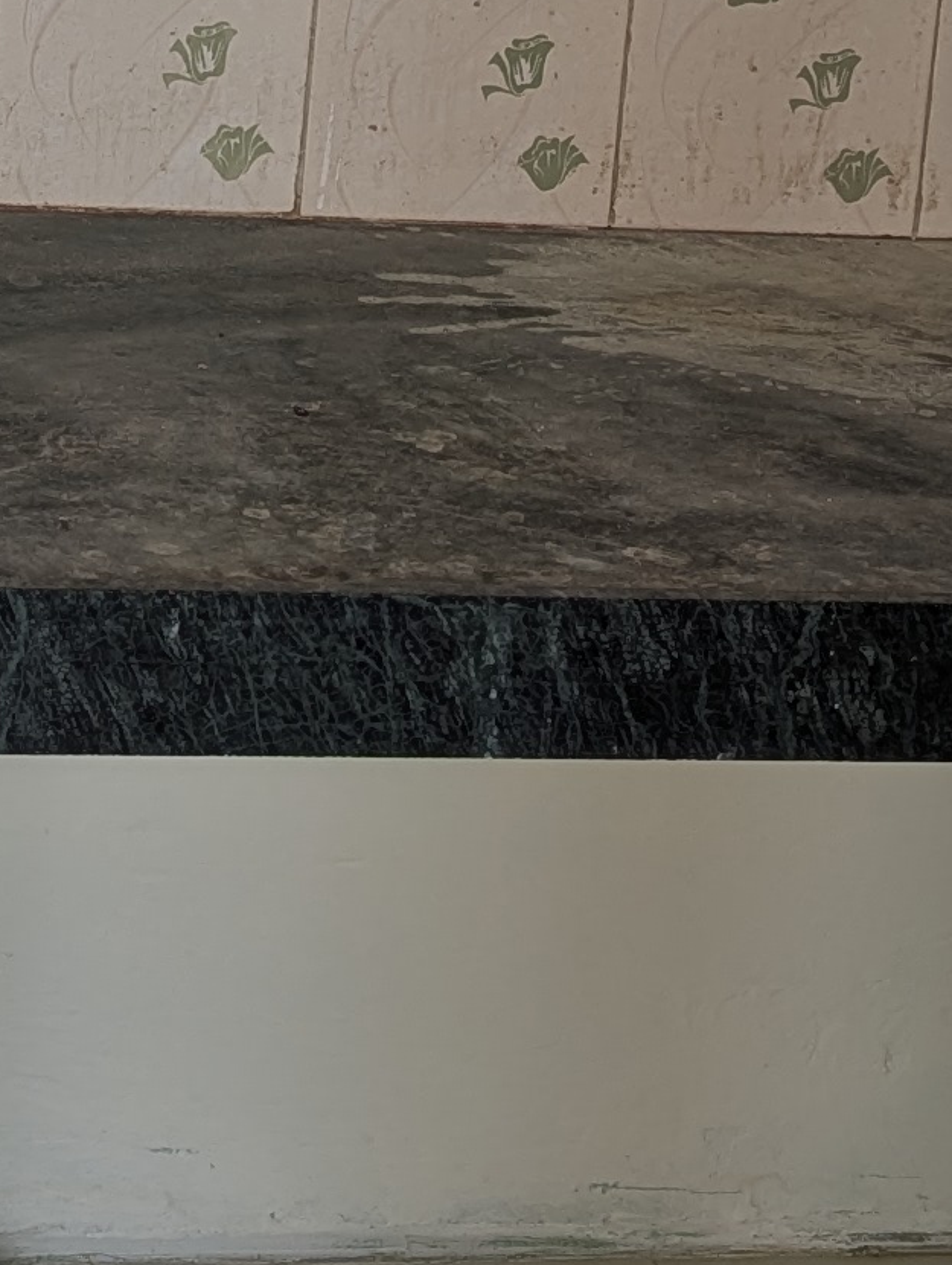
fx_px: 4316
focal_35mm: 118
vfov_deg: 16.0
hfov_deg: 12.5
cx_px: 184
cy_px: -277
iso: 48
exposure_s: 1/23.8
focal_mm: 6.81
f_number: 1.85
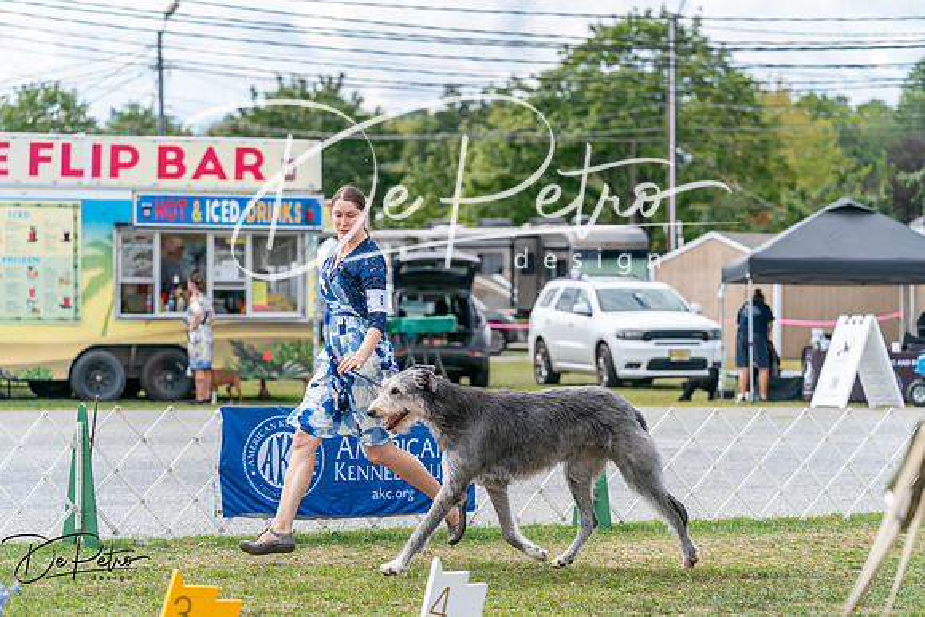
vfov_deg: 11.2
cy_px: 308
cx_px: 462
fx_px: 3161
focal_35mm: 123
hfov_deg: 16.6
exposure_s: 1/1600
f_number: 4
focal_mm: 123
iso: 250
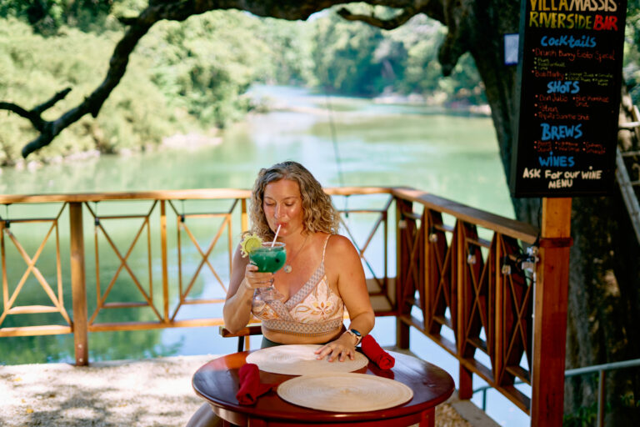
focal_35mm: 50
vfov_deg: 27.0
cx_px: 320
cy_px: 214
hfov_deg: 39.6
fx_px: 889
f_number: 1.8
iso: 320
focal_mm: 50
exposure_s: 1/1600
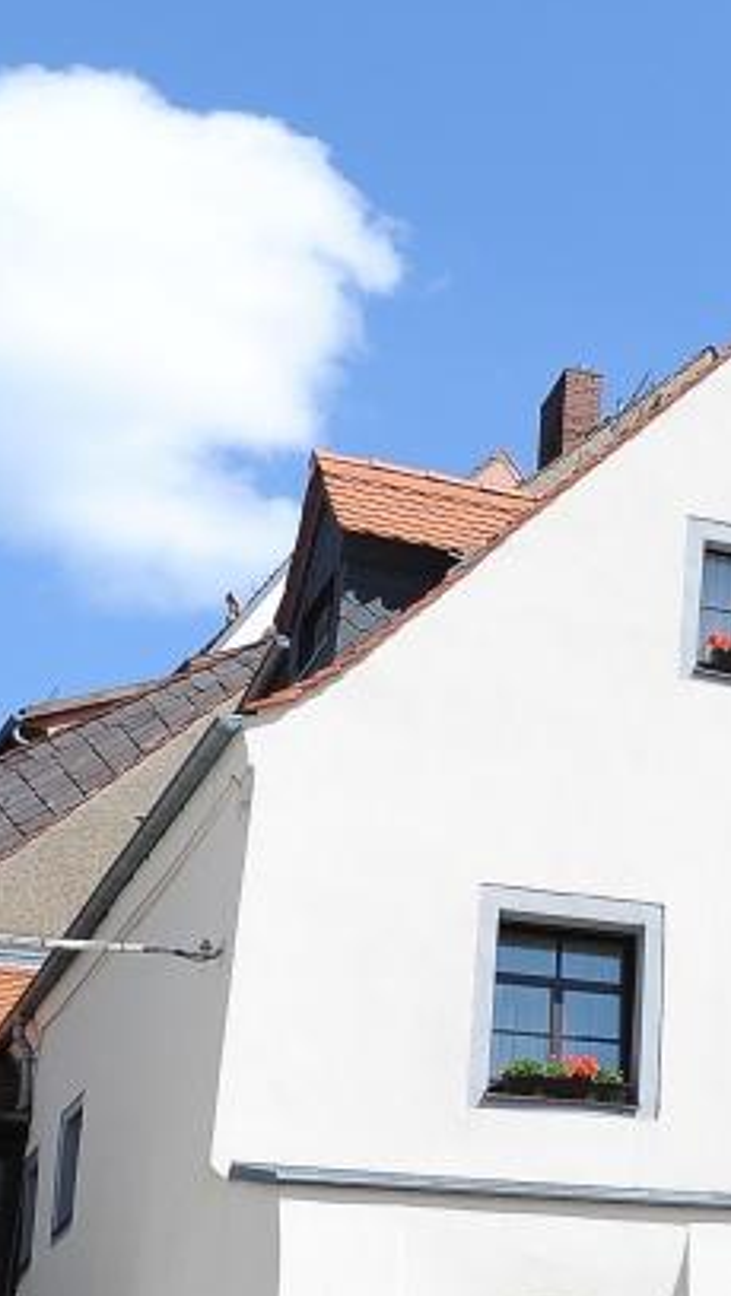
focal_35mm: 80
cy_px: 950
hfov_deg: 12.0
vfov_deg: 26.2
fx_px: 2752
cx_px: 1793
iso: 200
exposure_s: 1/250
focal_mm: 26
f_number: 9
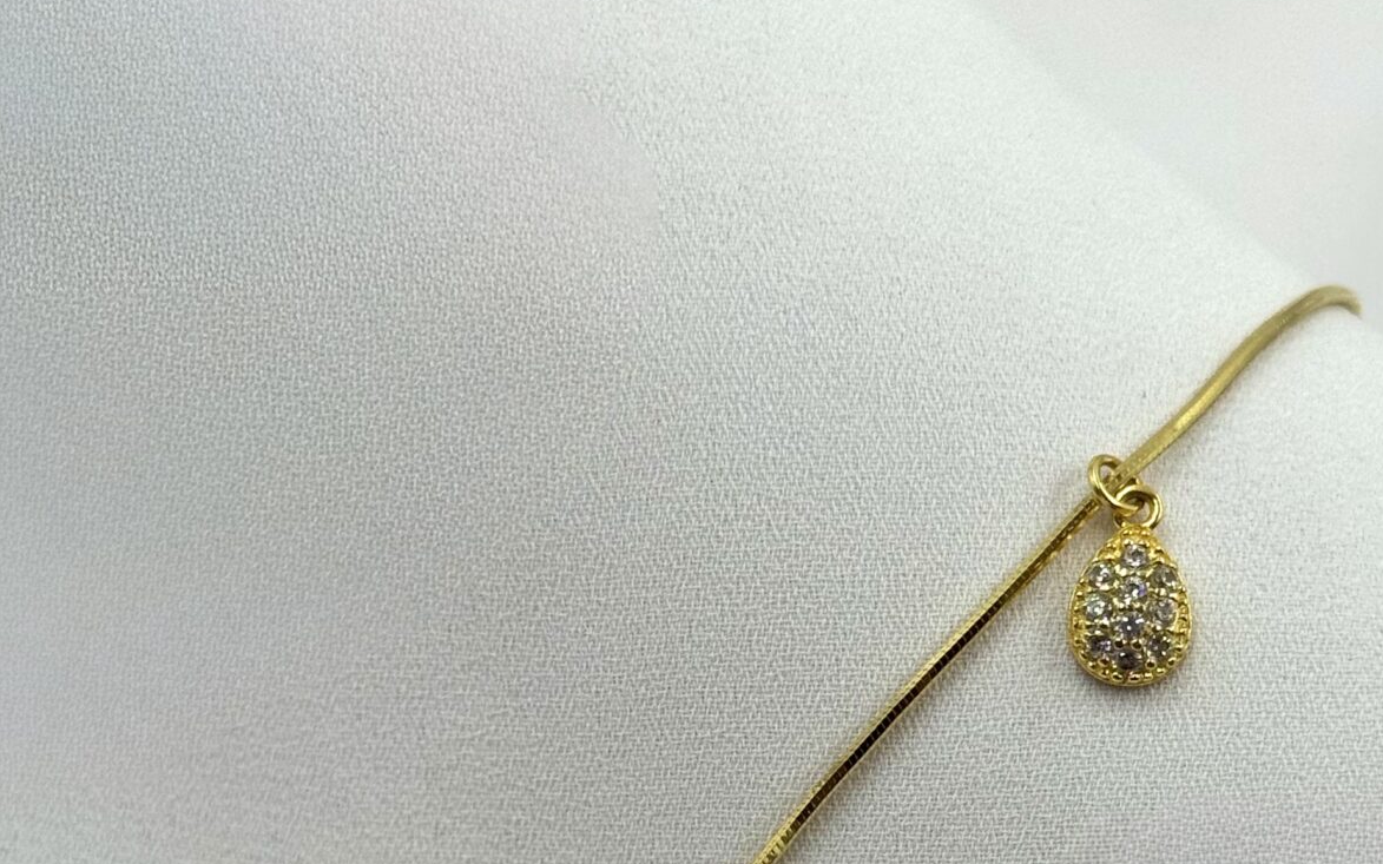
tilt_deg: -45.2
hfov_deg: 18.7
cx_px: 923
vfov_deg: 11.7
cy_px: 765
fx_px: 4184
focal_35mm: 111
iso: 64
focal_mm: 6.76
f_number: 1.78
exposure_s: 1/1263
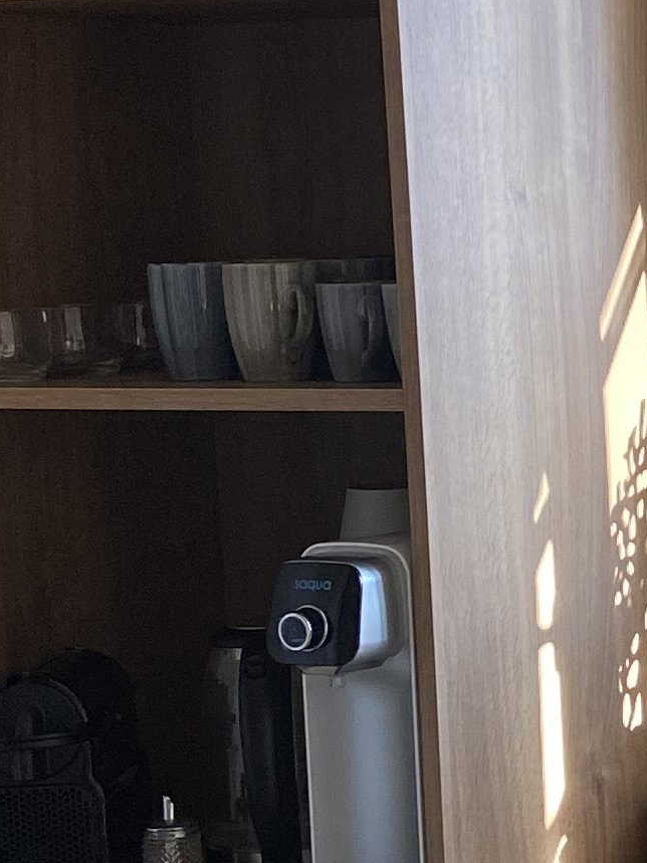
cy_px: 592
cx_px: 1189
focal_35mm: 122
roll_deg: +1.2
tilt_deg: -4.5
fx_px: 3041
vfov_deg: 16.1
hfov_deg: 11.2
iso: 125
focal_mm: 4.25
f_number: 1.8
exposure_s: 1/121
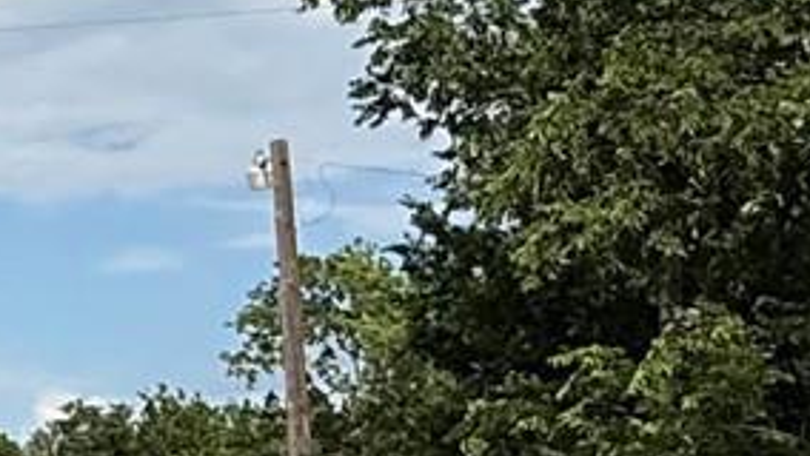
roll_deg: +1.1
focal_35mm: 110
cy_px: 325
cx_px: -844
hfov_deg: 15.3
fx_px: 2363
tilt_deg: +9.3
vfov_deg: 11.0
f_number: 2.2
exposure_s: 1/3289
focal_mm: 2.22
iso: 50
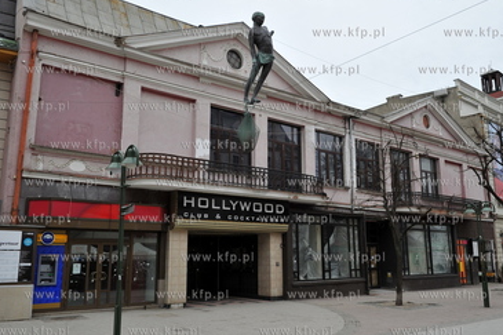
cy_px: 163
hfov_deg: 55.8
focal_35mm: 34
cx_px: 266
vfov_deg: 38.8
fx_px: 475
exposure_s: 1/320
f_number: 9
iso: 400
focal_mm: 31
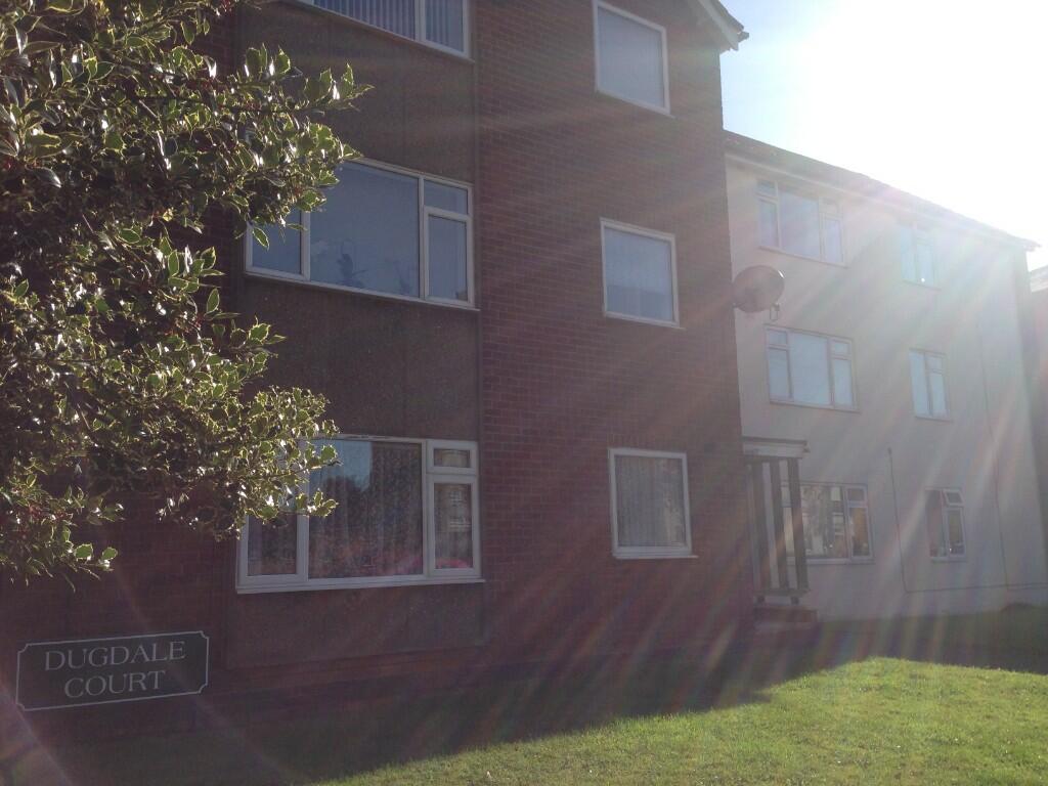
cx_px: 524
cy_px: 393
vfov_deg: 42.9
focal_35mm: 33
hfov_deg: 55.4
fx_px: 999
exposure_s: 1/1506
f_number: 2.4
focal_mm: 4.12
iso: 50
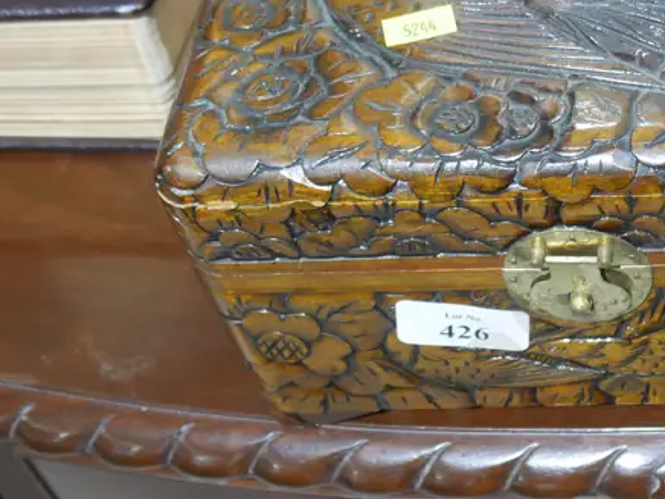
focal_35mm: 94
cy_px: 184
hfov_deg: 19.9
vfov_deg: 15.7
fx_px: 1806
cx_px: 737
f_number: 4.4
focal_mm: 20
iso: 1250
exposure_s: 1/60
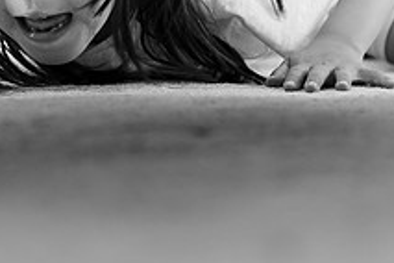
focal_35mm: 125
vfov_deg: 11.0
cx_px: 345
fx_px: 1368
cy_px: 152
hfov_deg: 16.2
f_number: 2.8
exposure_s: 1/160
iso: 800
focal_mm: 35
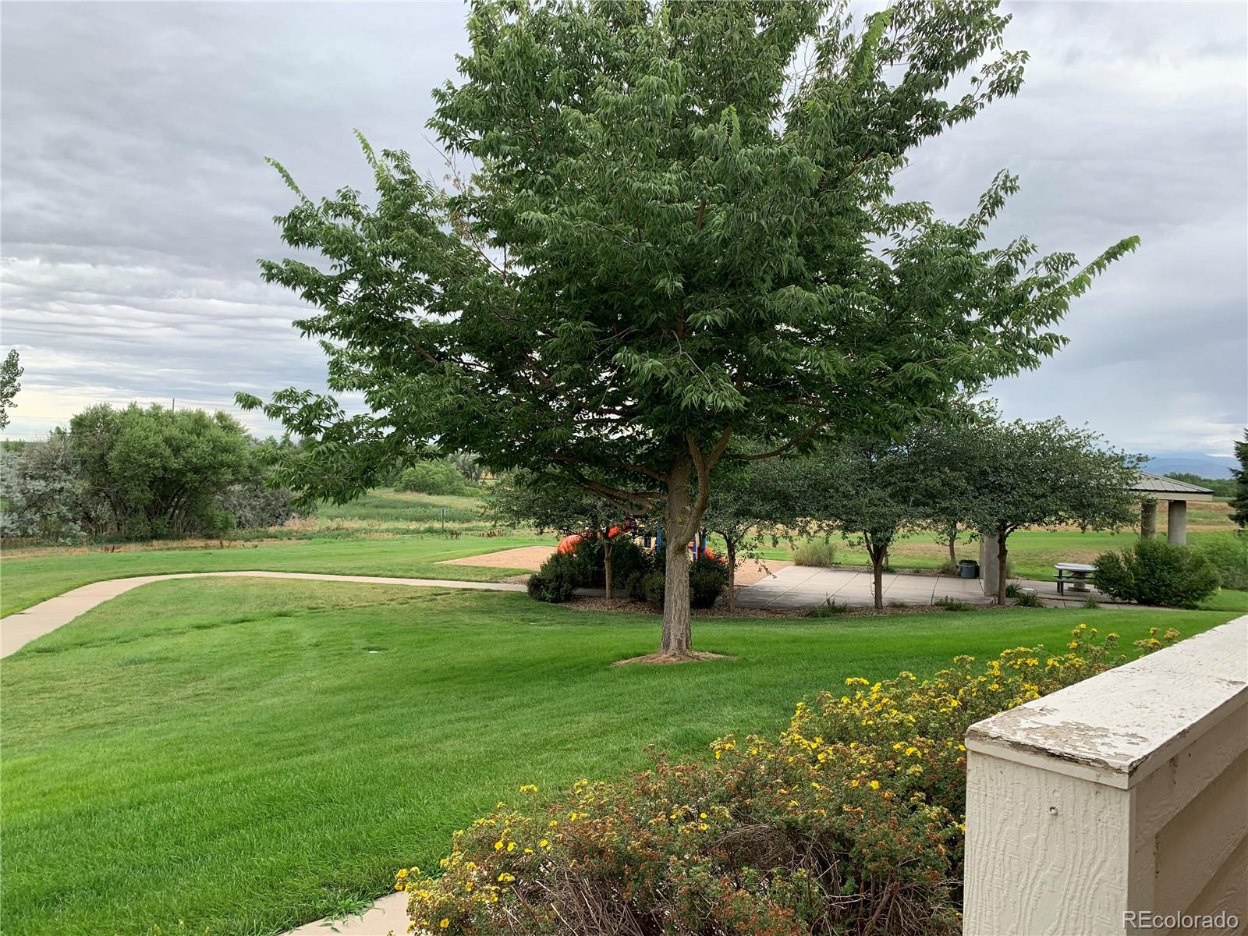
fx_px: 937
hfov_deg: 67.3
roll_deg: -2.4
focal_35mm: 26
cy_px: 468
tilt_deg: -0.1
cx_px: 624
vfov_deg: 53.1
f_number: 1.8
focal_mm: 4.25
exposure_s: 1/577
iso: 25
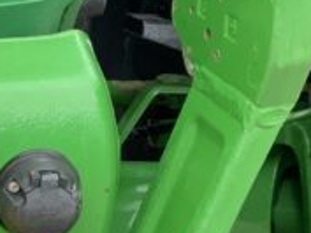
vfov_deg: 8.7
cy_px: 298
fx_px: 1510
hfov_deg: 11.3
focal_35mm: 168
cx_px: -163
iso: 16
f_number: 1.8
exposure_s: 1/130
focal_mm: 3
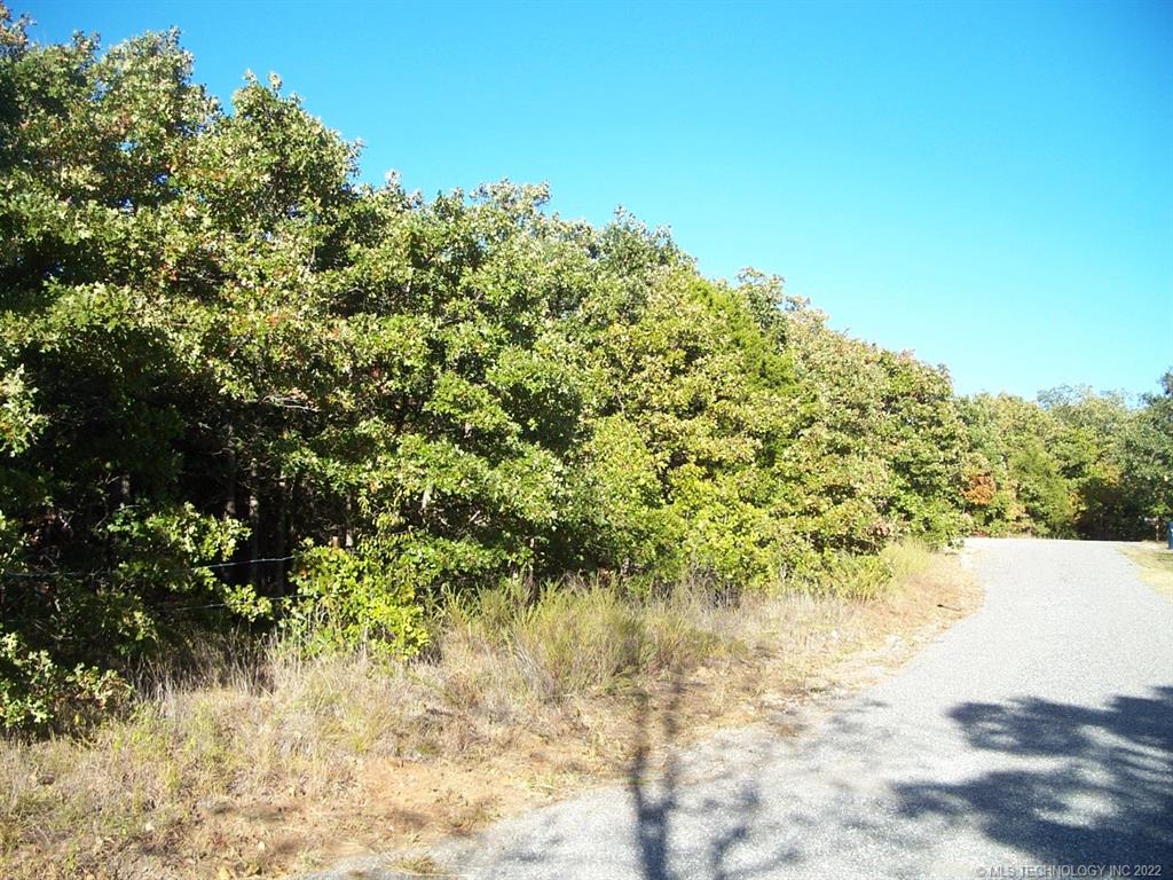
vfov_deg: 38.7
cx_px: 586
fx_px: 1254
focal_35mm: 37
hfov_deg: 50.1
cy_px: 440
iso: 64
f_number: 2.8
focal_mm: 7.8
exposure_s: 1/400
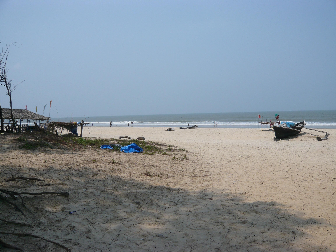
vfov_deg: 49.7
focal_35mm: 28
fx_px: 272
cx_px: 168
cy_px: 126
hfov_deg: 63.4
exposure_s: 1/400
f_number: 8
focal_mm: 4.6
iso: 100
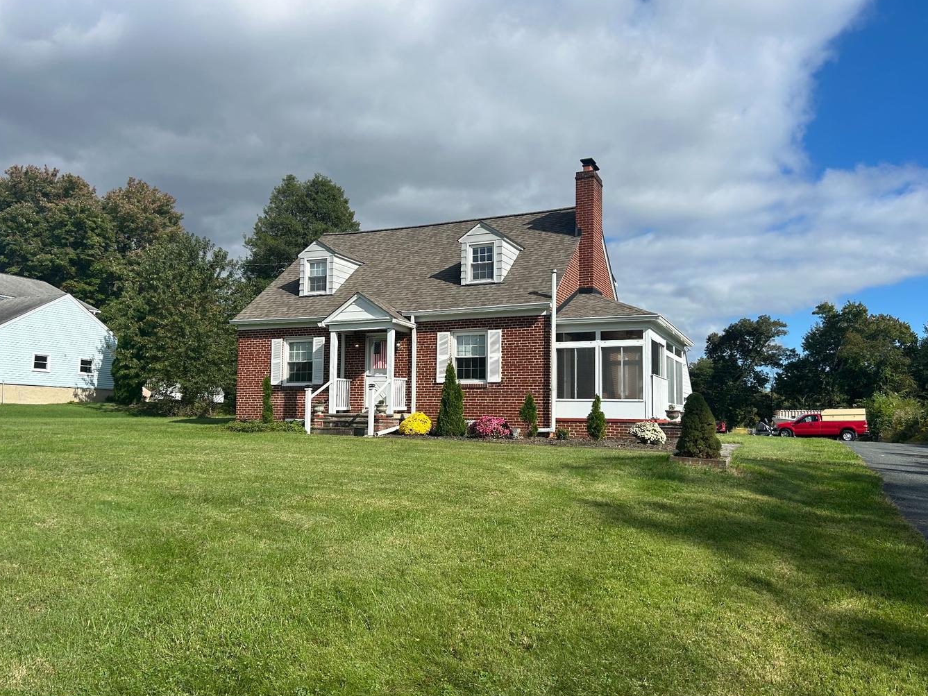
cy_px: 366
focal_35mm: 28
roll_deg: +0.0
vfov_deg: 49.7
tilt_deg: +4.7
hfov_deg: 63.4
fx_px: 751
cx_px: 451
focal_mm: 5.7
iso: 50
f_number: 1.5
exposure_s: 1/5587
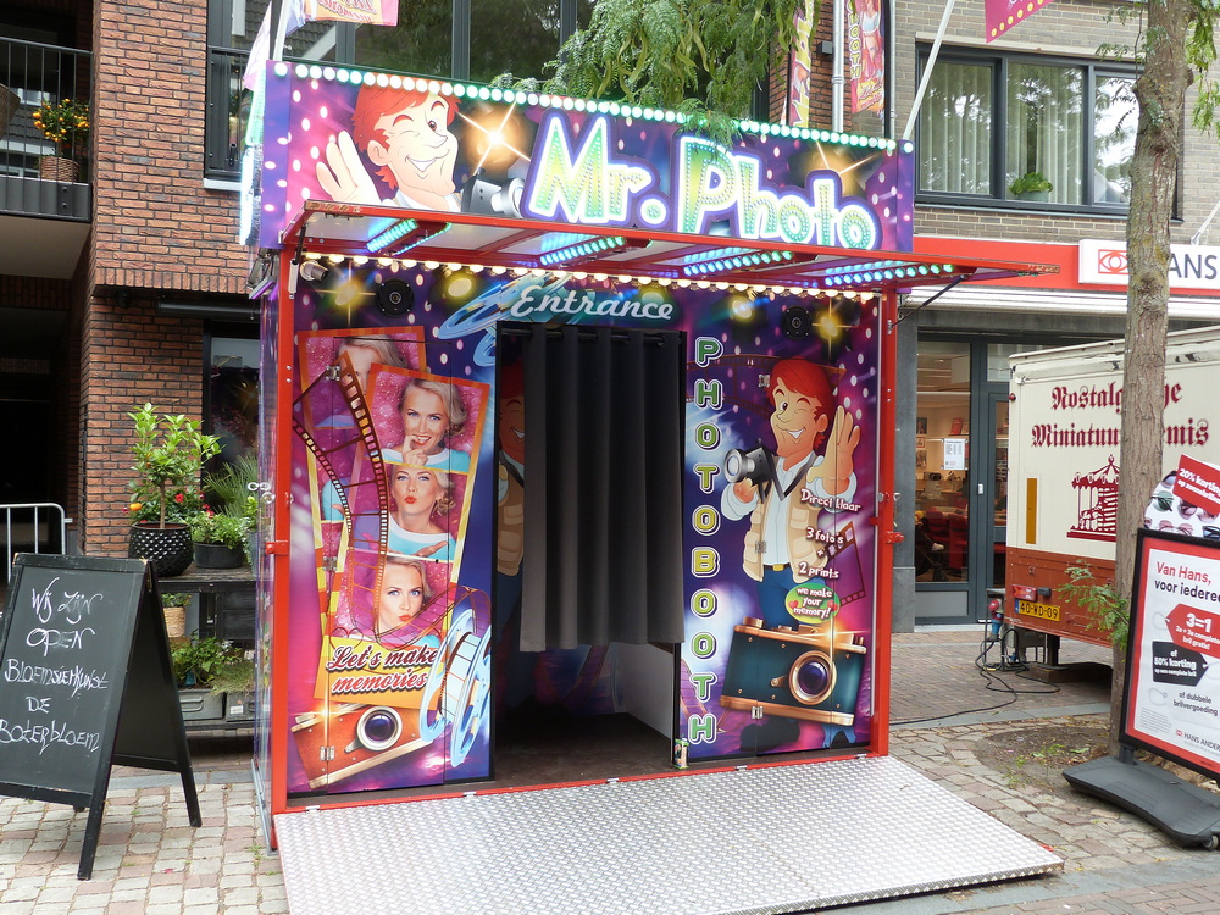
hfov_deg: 58.4
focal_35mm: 31
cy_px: 458
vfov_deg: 45.4
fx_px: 1093
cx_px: 610
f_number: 3
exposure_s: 1/100
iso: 100
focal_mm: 5.4
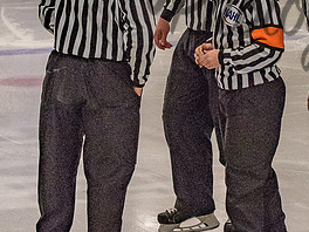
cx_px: 249
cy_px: -21
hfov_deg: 7.1
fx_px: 2473
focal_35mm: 277
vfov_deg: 5.3
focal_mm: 70
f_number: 4
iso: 3200
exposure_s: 1/800
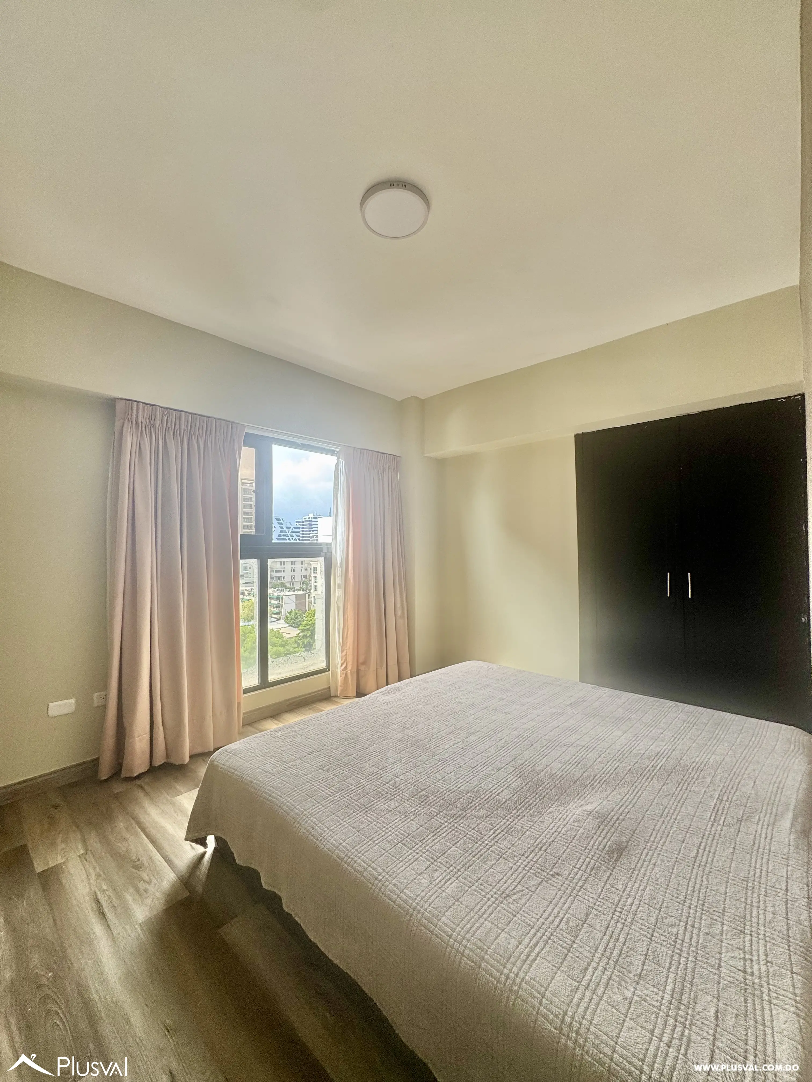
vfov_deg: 102.1
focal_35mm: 14
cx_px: 406
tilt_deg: +1.7
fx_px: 438
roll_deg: +1.8
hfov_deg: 85.7
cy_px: 541
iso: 40
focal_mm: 2.22
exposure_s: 1/103
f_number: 2.2
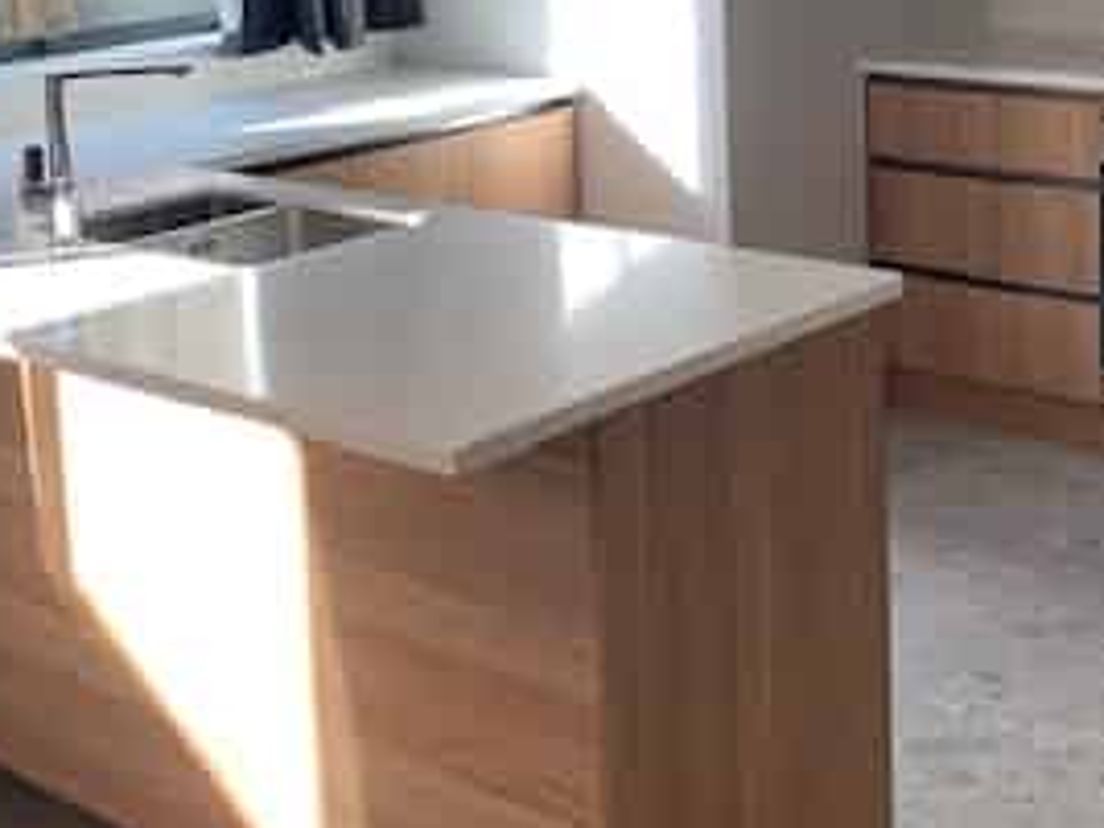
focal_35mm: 62
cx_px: 606
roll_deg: +2.0
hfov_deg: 31.2
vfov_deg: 23.1
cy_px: 111
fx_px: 1977
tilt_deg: -9.2
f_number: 1.8
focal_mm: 4.25
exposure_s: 1/100
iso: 50
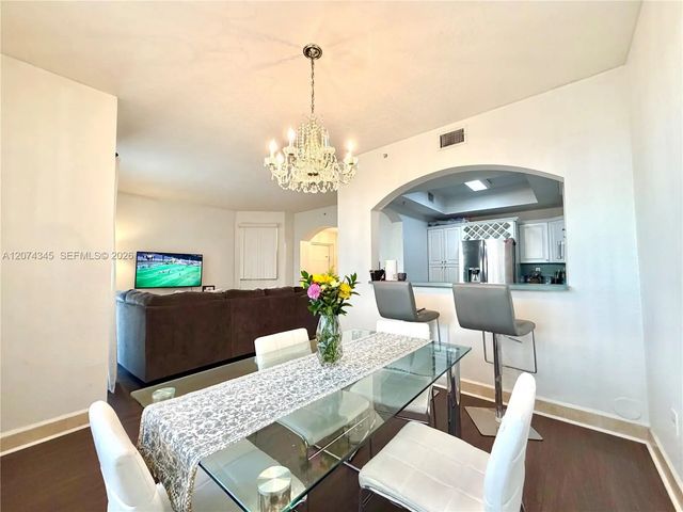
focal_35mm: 14
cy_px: 256
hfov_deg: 102.1
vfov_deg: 85.7
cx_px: 342
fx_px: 276
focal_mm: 2.22
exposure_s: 1/120
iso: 250
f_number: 2.2
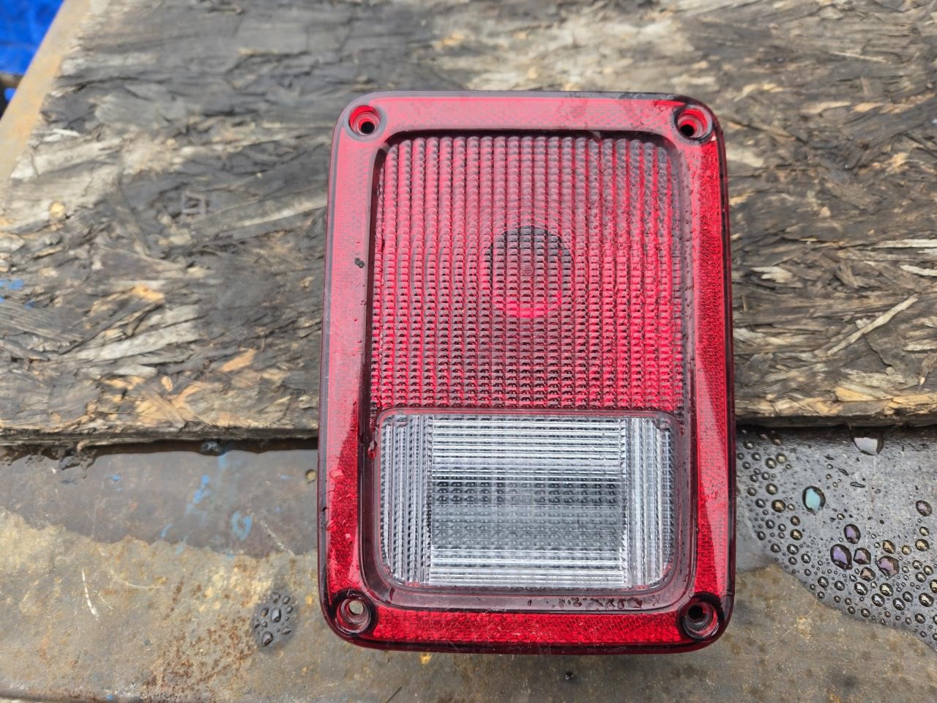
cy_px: 352
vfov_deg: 58.9
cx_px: 468
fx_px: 623
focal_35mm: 23
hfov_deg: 73.9
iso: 25
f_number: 1.8
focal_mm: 5.4
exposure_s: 1/229
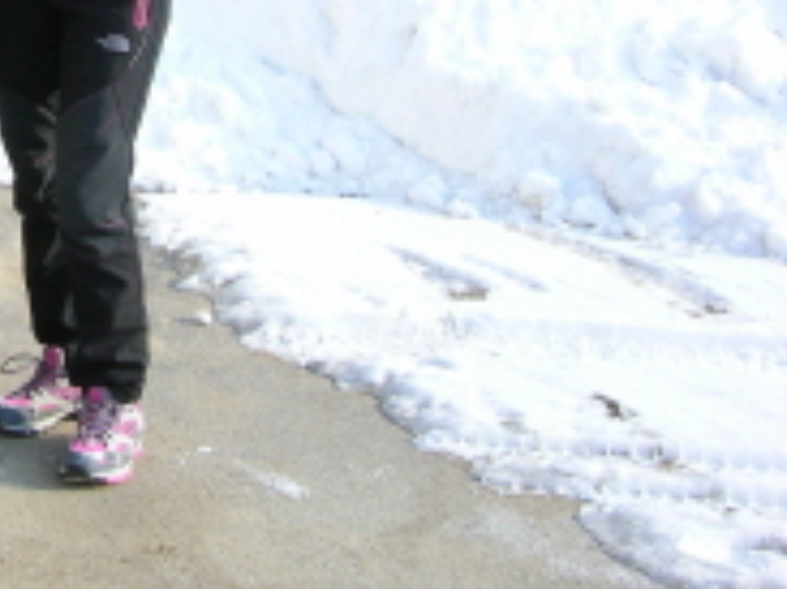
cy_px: -110
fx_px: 2113
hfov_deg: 19.8
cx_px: -168
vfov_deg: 15.3
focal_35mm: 93
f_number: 5.7
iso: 100
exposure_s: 1/110
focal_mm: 9.5
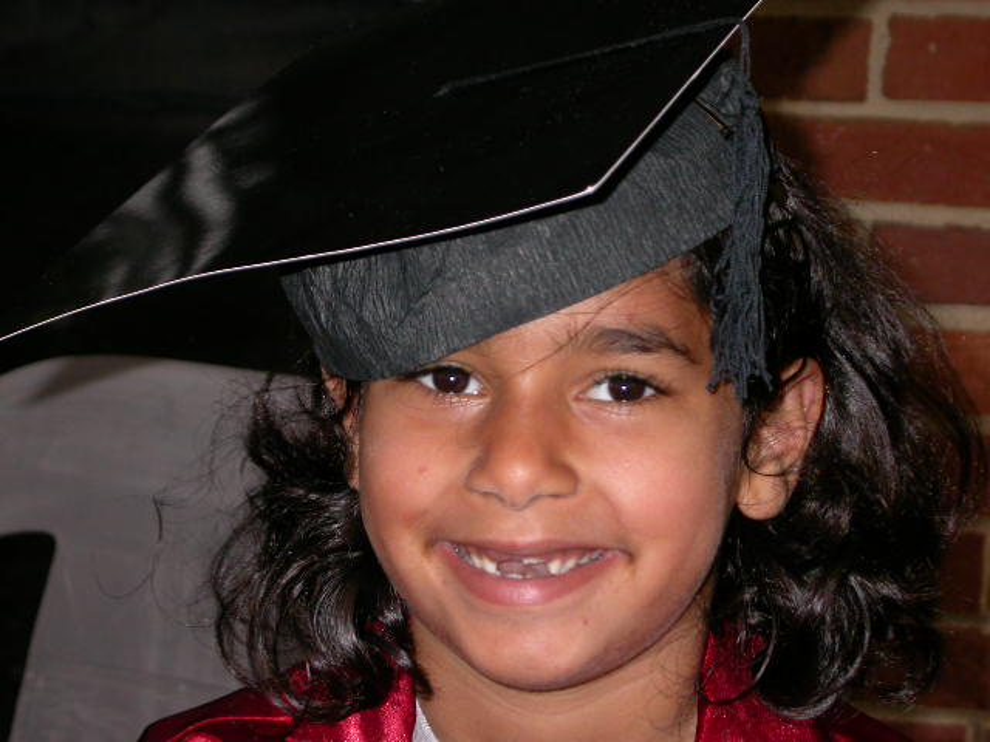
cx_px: 495
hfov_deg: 49.0
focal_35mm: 38
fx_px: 1087
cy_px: 371
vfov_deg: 37.7
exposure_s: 1/60.3
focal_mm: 24.8
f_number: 4.3
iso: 100
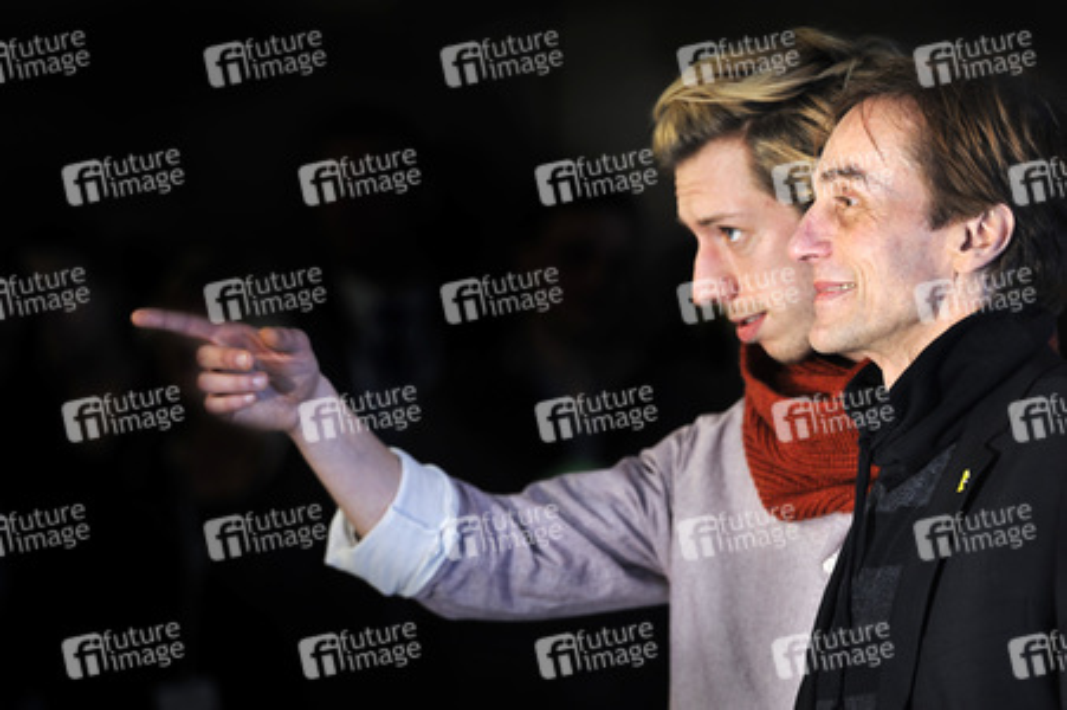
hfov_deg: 10.3
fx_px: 5923
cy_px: 355
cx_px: 534
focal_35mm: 200
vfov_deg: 6.9
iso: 200
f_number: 4.5
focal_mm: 200
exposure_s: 1/200
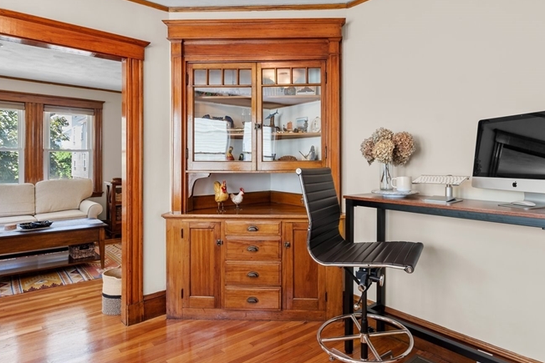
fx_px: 333
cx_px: 315
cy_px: 159
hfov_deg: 78.0
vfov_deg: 57.1
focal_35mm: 22
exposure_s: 1
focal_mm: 14
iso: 200
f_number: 8
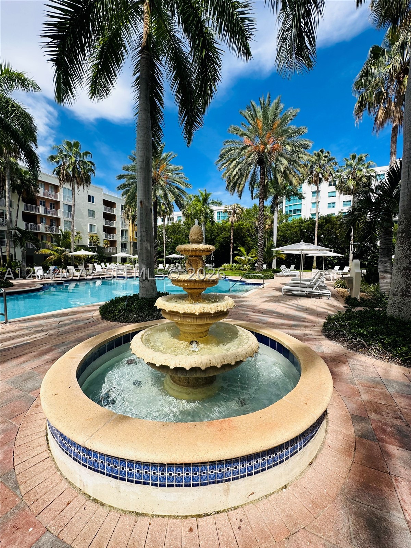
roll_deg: -0.5
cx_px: 206
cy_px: 274
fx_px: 222
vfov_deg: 102.1
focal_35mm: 14
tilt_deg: -3.1
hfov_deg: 85.7
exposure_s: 1/1825
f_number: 2.2
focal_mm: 2.22
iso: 50
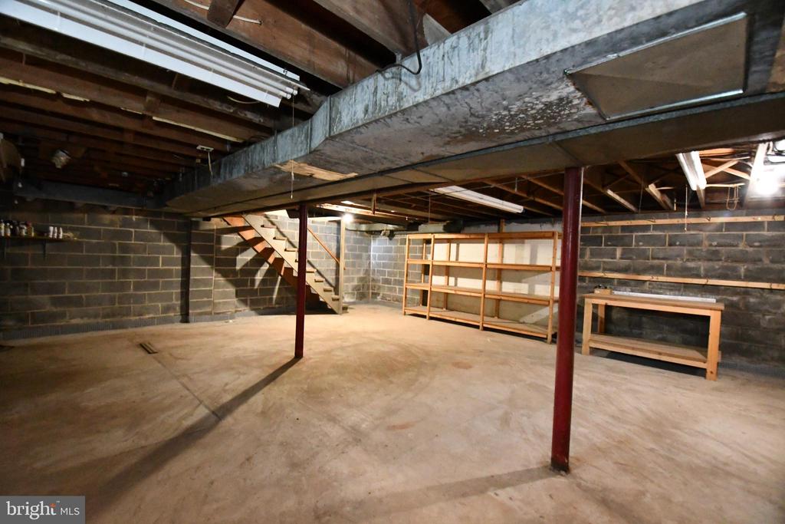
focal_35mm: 15
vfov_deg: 77.3
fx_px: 327
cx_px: 392
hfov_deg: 100.4
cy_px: 262
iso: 10000
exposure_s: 1/60
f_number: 4
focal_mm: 10
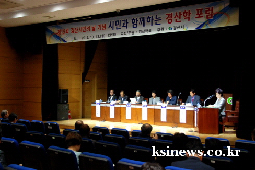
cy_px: 84
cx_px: 130
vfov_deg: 32.2
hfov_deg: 46.9
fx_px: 294
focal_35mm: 42
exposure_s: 1/30
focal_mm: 27
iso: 800
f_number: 4
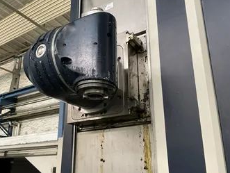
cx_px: 101
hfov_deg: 52.5
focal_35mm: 35
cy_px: 98
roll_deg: +0.3
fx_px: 233
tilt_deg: +17.1
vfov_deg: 40.7
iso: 320
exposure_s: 1/58
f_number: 1.8
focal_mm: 3
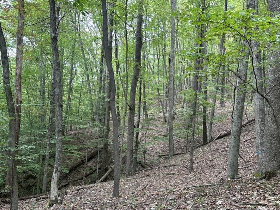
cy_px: 128
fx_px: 251
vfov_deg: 45.2
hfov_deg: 58.3
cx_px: 138
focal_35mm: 31
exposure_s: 1/121
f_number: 1.78
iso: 125
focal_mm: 6.86
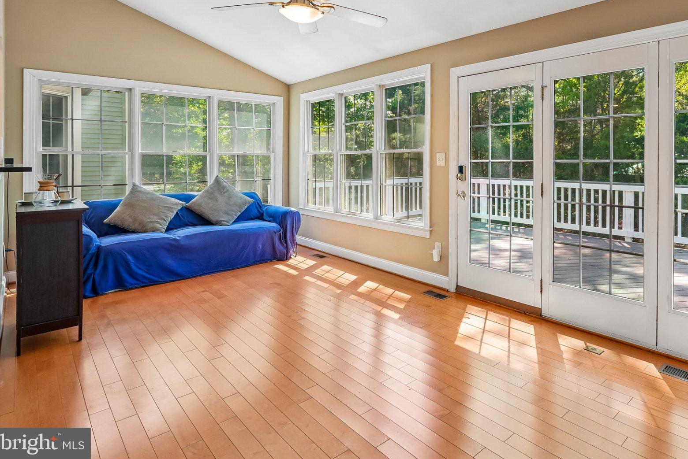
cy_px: 159
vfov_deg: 58.4
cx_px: 445
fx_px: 402
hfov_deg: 79.1
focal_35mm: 21
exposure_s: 1/5
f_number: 8
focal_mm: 16
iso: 100
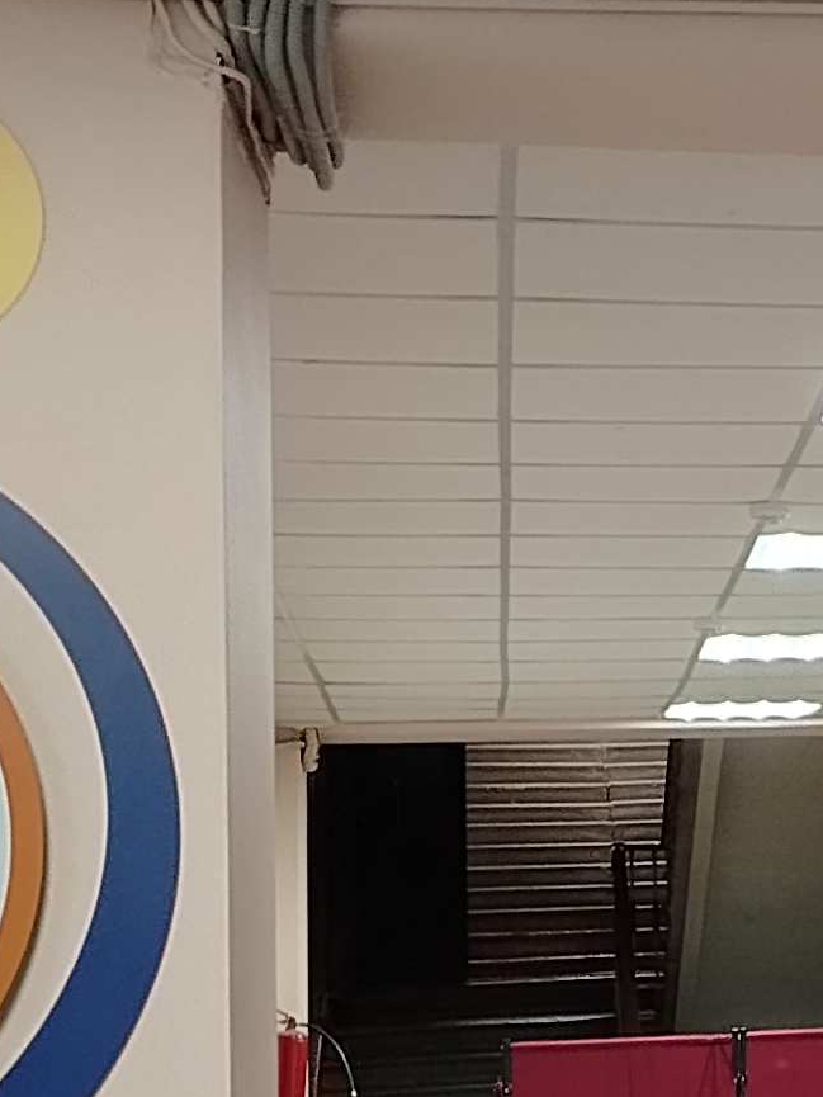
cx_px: 1589
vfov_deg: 17.7
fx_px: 3518
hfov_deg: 12.0
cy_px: 675
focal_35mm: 111
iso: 1197
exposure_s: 1/33.3
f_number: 1.75
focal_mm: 5.25
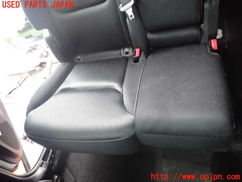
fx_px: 175
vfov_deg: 54.9
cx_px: 121
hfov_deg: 69.4
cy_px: 91
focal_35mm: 25
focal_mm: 4.5
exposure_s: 1/30
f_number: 2
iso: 500
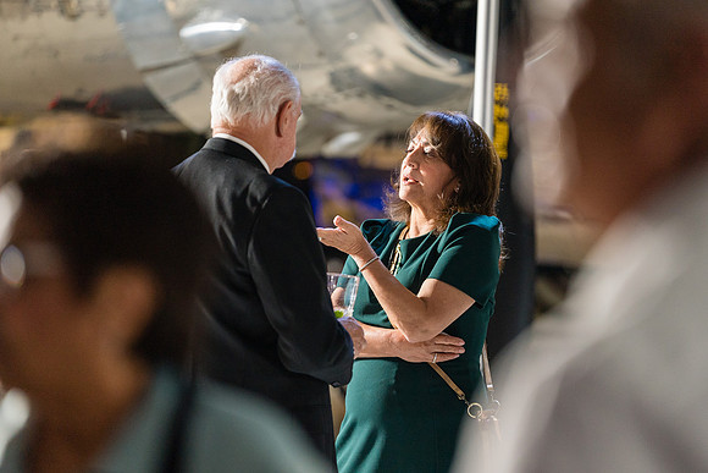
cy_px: 236
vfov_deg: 7.3
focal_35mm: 188
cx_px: 354
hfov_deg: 10.9
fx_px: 3698
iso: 1250
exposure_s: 1/250
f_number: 2.8
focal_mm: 188
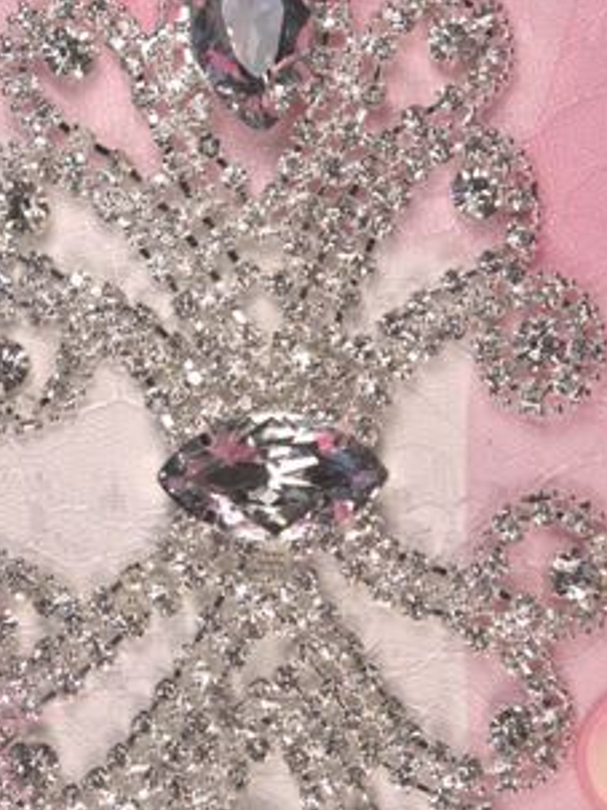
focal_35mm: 76
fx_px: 1778
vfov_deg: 25.6
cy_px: 473
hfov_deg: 19.4
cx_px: 309
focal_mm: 8.3
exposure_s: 1/350
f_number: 4.7
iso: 80
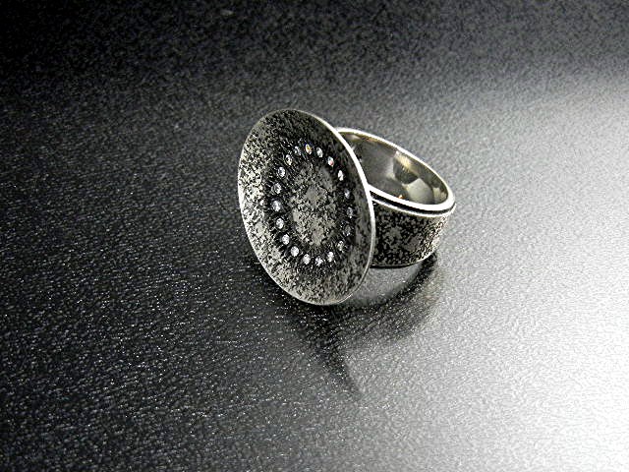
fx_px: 1072
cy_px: 236
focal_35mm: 59
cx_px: 314
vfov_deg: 24.8
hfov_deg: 32.7
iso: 800
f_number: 8
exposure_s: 1/30
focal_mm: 10.6
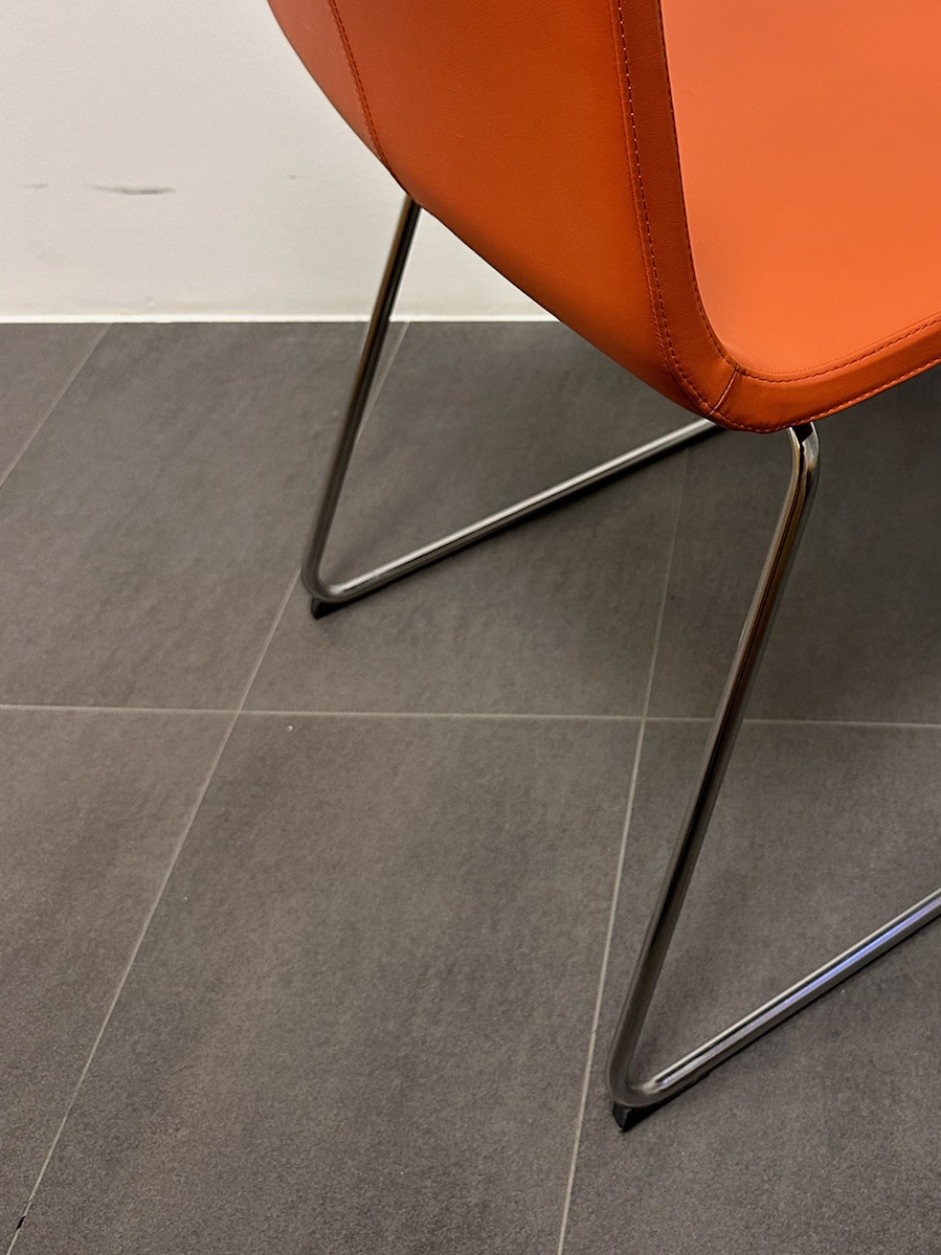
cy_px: 321
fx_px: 1486
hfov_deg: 34.0
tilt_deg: -35.8
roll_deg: +2.1
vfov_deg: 44.3
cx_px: 766
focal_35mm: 41
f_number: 1.78
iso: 200
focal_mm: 6.86
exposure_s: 1/100
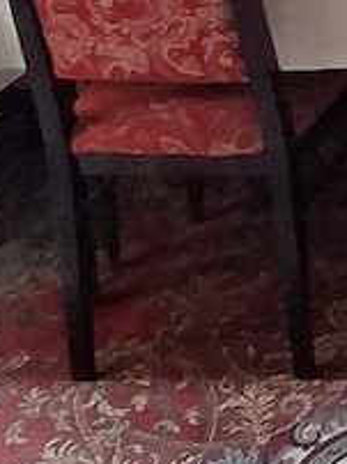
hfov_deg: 12.6
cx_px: 876
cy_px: -195
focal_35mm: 86
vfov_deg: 20.2
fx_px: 1152
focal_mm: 1.74
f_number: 2.2
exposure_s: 1/20
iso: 400
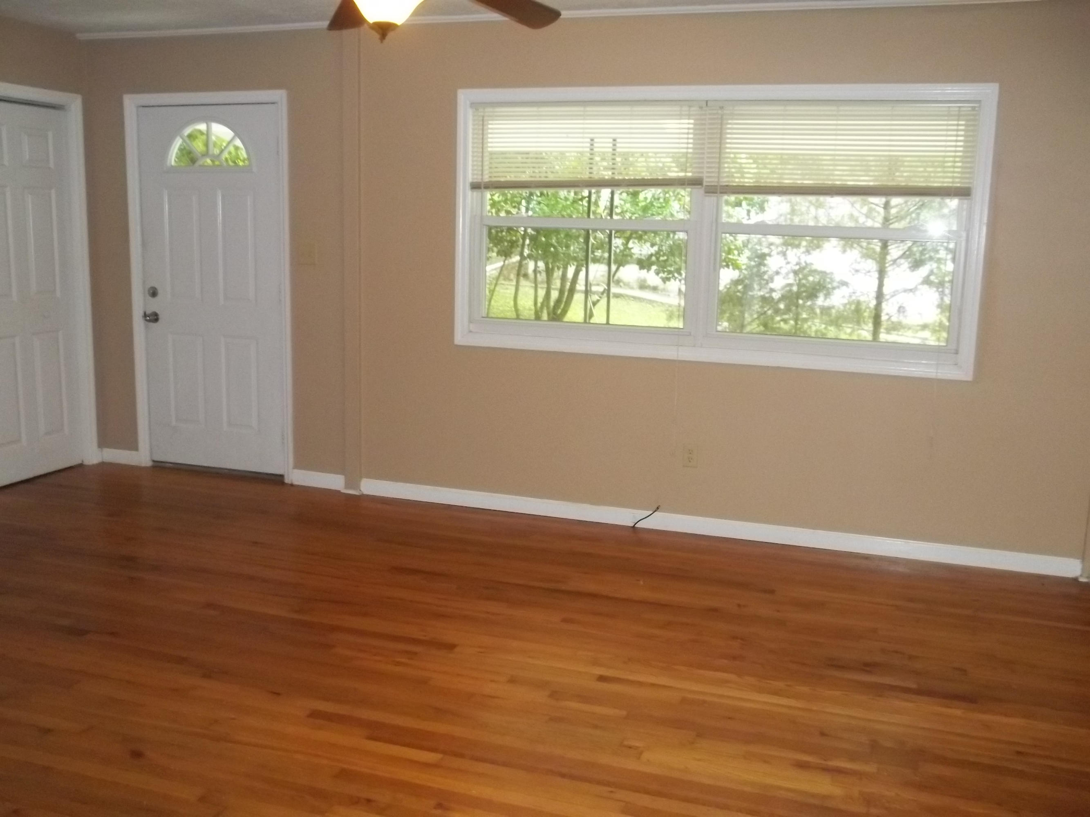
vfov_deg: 42.9
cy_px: 408
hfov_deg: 55.4
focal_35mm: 33
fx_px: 1039
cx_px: 545
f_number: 3.3
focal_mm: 5.9
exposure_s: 1/30
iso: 320
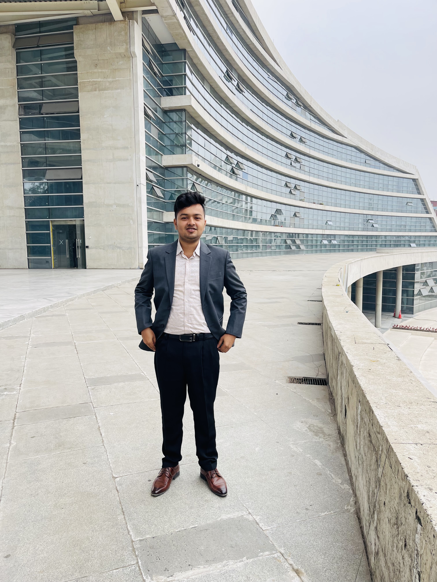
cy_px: 291
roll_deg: +0.4
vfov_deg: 69.4
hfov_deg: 54.9
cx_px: 218
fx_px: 421
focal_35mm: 25
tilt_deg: -6.7
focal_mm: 5.1
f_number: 1.6
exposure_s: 1/452
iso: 32
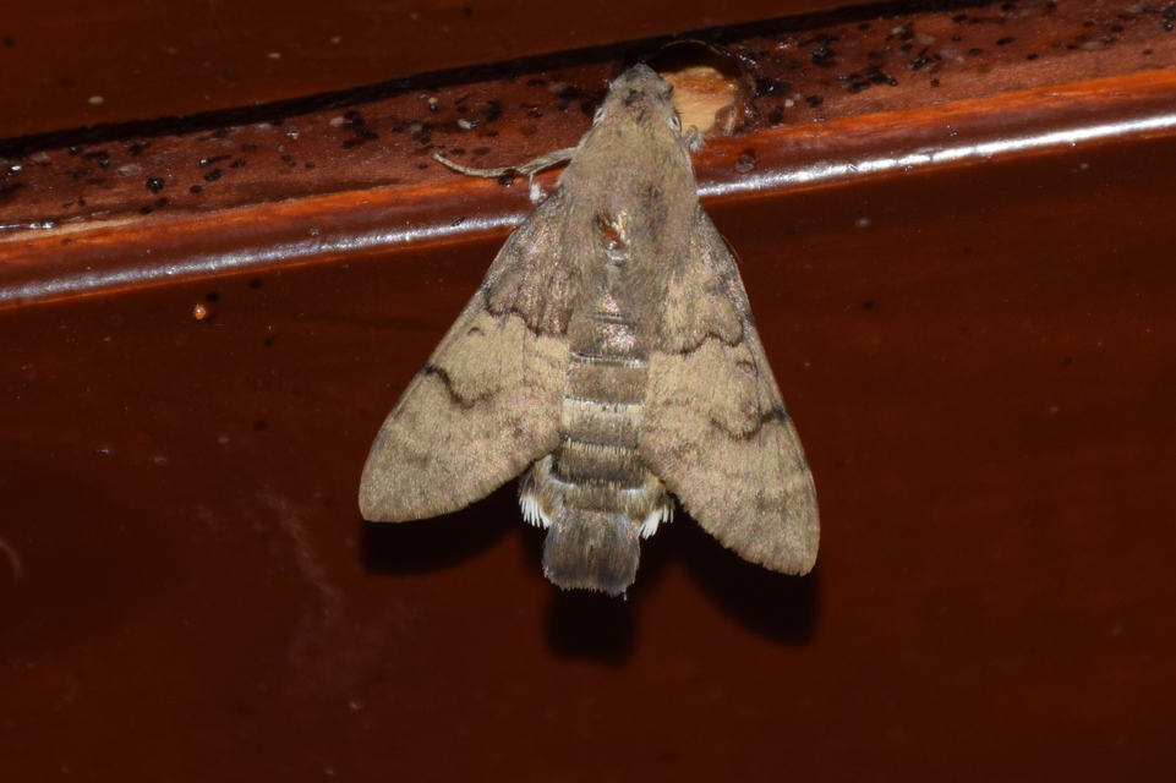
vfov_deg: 6.5
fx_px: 6857
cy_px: 392
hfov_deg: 9.8
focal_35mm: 210
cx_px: 588
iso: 320
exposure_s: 1/60
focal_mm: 140
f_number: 5.6
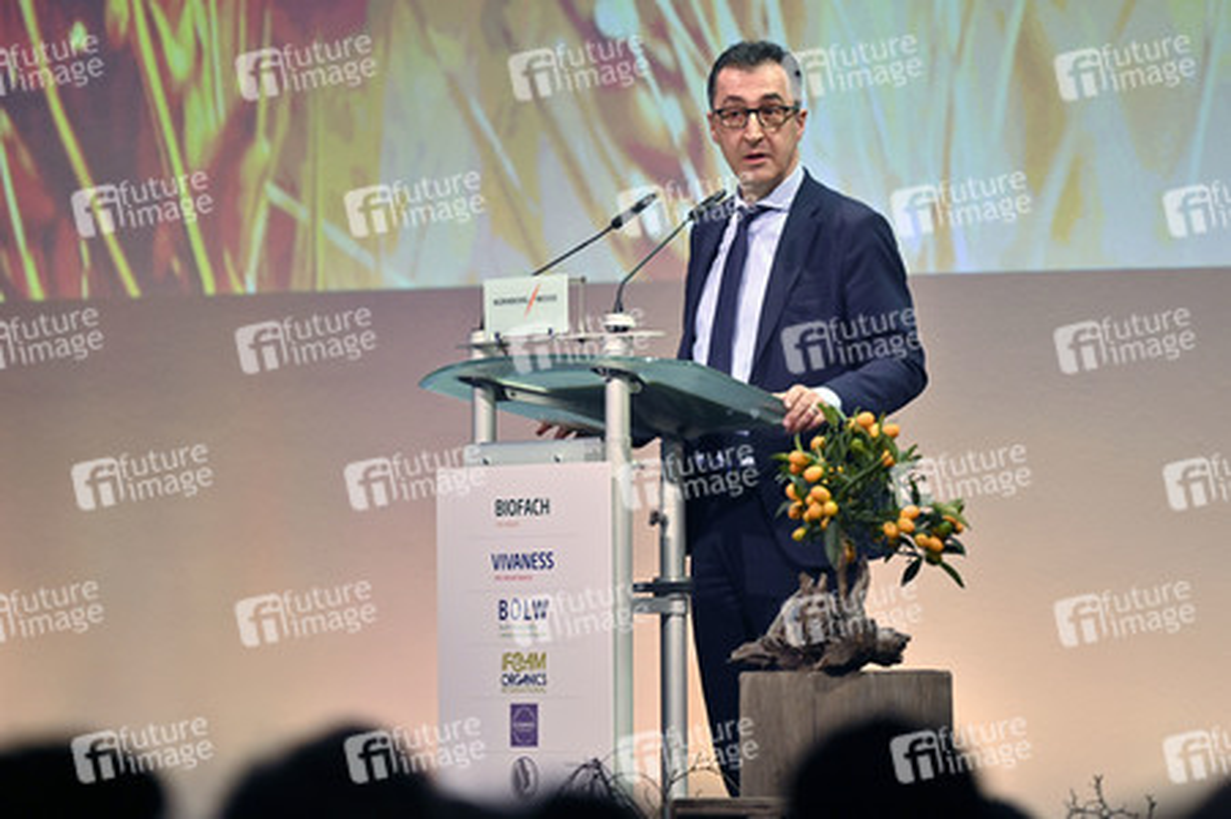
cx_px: 616
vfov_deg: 6.9
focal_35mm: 200
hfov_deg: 10.3
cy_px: 410
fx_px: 6834
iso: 800
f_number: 2.8
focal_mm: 200
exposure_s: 1/500
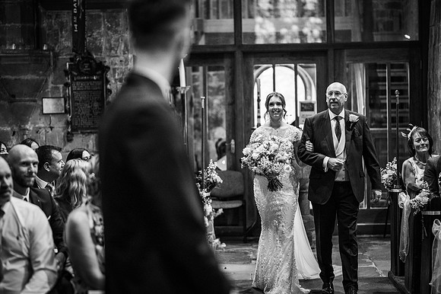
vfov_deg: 16.1
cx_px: 220
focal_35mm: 85
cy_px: 147
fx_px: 1041
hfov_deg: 23.9
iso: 560
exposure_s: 1/200
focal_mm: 85
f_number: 1.8
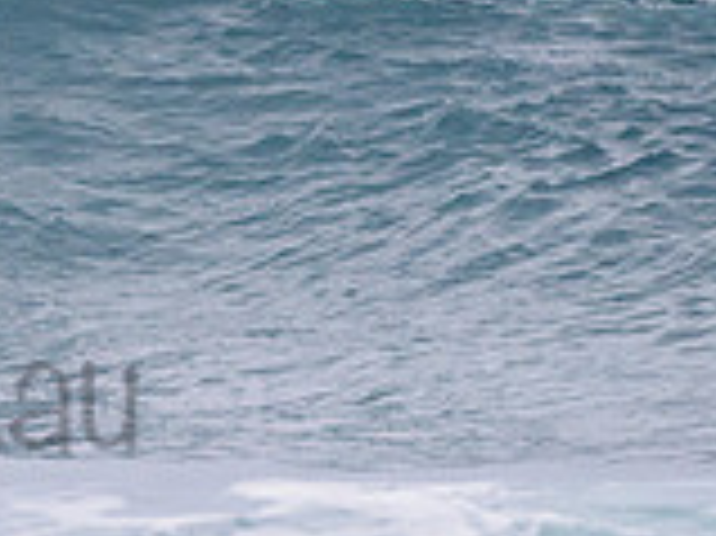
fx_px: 44499
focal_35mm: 2153
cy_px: 148
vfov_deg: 0.7
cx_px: -220
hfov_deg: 0.9
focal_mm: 500
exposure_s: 1/2000
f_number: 5.6
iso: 1000
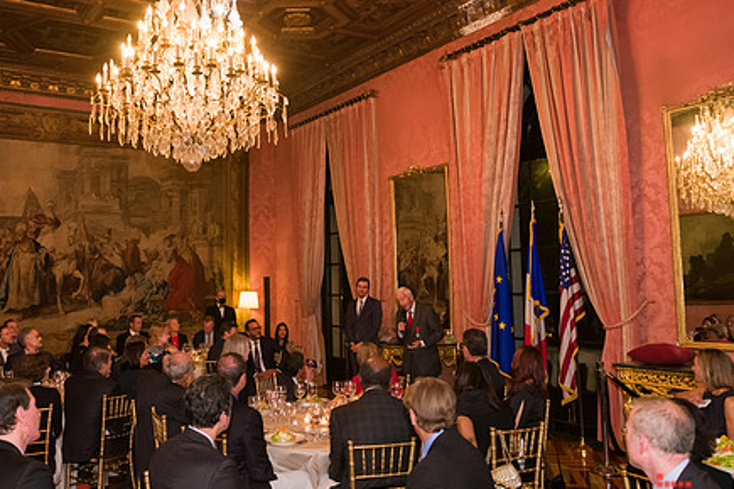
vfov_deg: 41.1
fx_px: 652
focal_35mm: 32
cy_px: 235
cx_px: 287
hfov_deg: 58.2
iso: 3200
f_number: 4
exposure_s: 1/100
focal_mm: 24
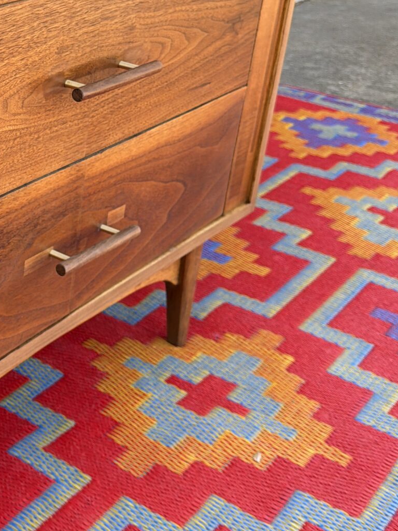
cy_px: 157
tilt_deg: -19.9
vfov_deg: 31.8
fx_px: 920
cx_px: -70
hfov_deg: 22.6
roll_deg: +0.4
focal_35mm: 60
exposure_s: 1/121
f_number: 1.78
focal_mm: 6.76
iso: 64
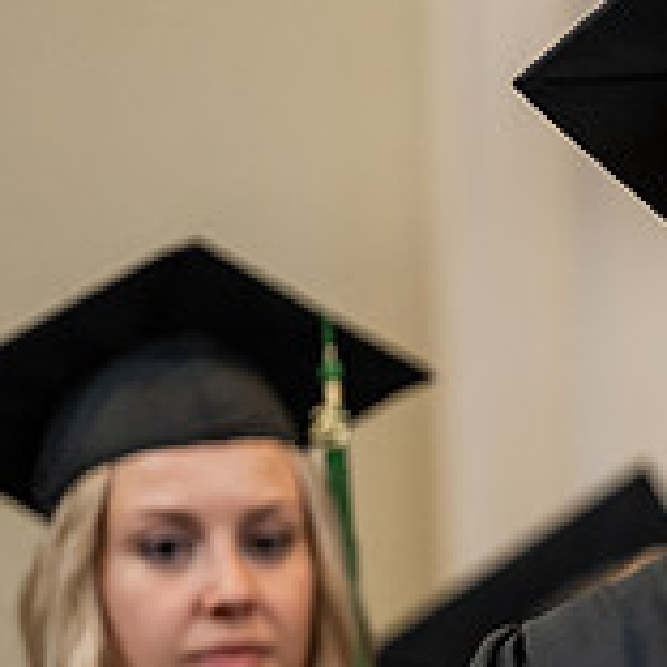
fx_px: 13778
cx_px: 1052
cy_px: 588
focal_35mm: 632
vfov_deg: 2.8
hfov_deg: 2.8
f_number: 3.2
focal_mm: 200
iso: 1600
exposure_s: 1/200
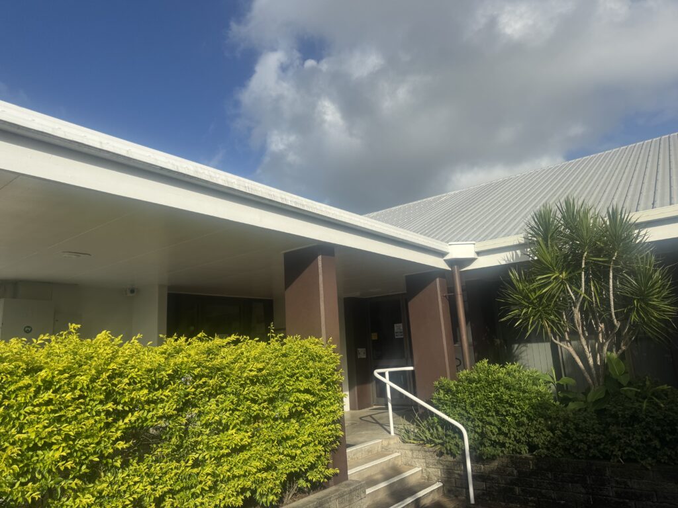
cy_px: 254
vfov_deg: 56.8
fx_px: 470
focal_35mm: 24
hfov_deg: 71.6
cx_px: 339
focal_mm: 6.76
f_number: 1.78
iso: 80
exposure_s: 1/5348
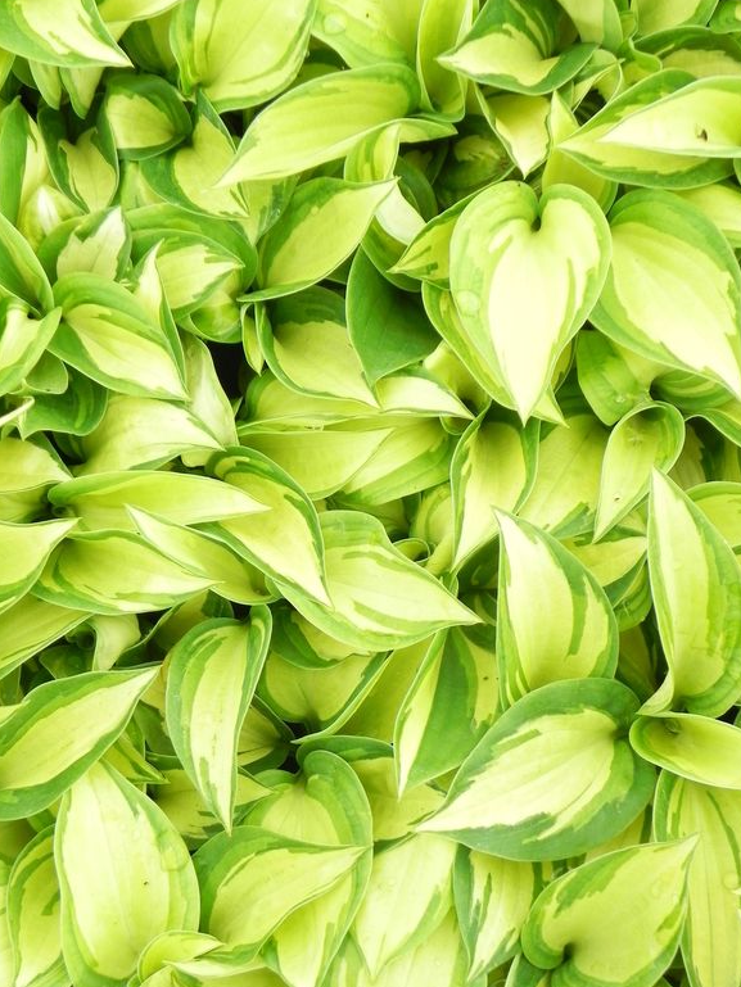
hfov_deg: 18.9
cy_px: 483
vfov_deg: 25.0
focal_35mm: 78
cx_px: 381
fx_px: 2226
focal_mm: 13.4
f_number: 4.5
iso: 160
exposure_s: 1/40
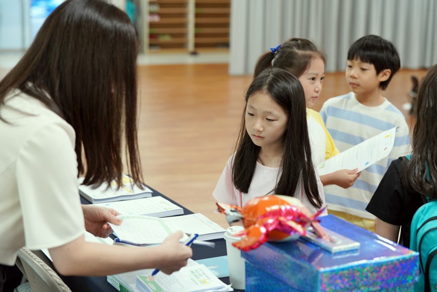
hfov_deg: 26.7
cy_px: 146
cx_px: 218
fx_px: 922
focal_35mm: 76
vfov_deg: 17.9
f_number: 4
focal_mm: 76
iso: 2000
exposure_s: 1/160
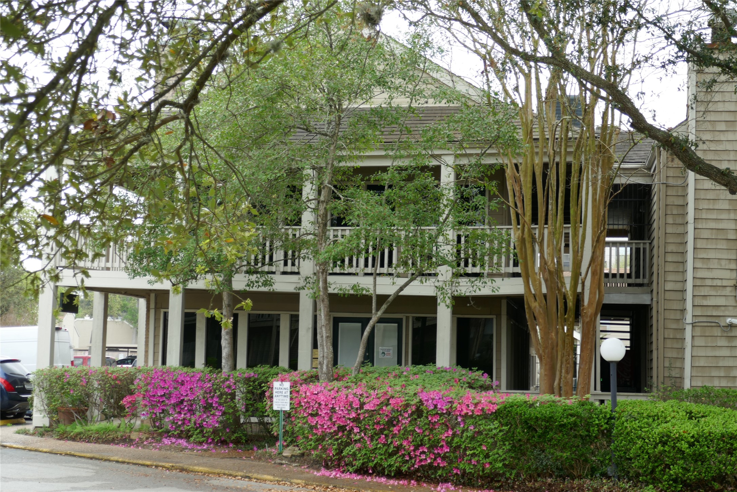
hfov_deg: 33.9
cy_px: 246
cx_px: 368
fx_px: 1208
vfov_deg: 23.0
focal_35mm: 59
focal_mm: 21.5
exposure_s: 1/80
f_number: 4.3
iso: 125
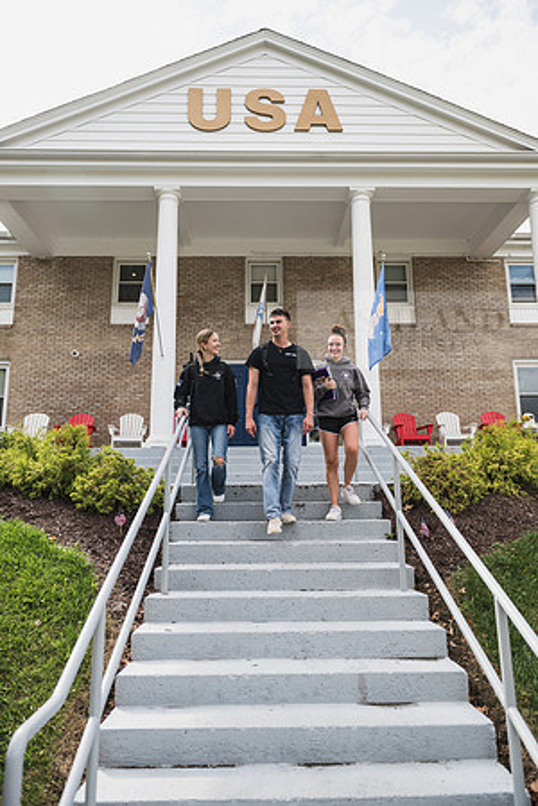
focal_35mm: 24
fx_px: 538
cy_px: 403
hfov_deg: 53.1
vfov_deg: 73.7
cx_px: 269
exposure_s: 1/1000
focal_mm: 24
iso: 160
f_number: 3.5
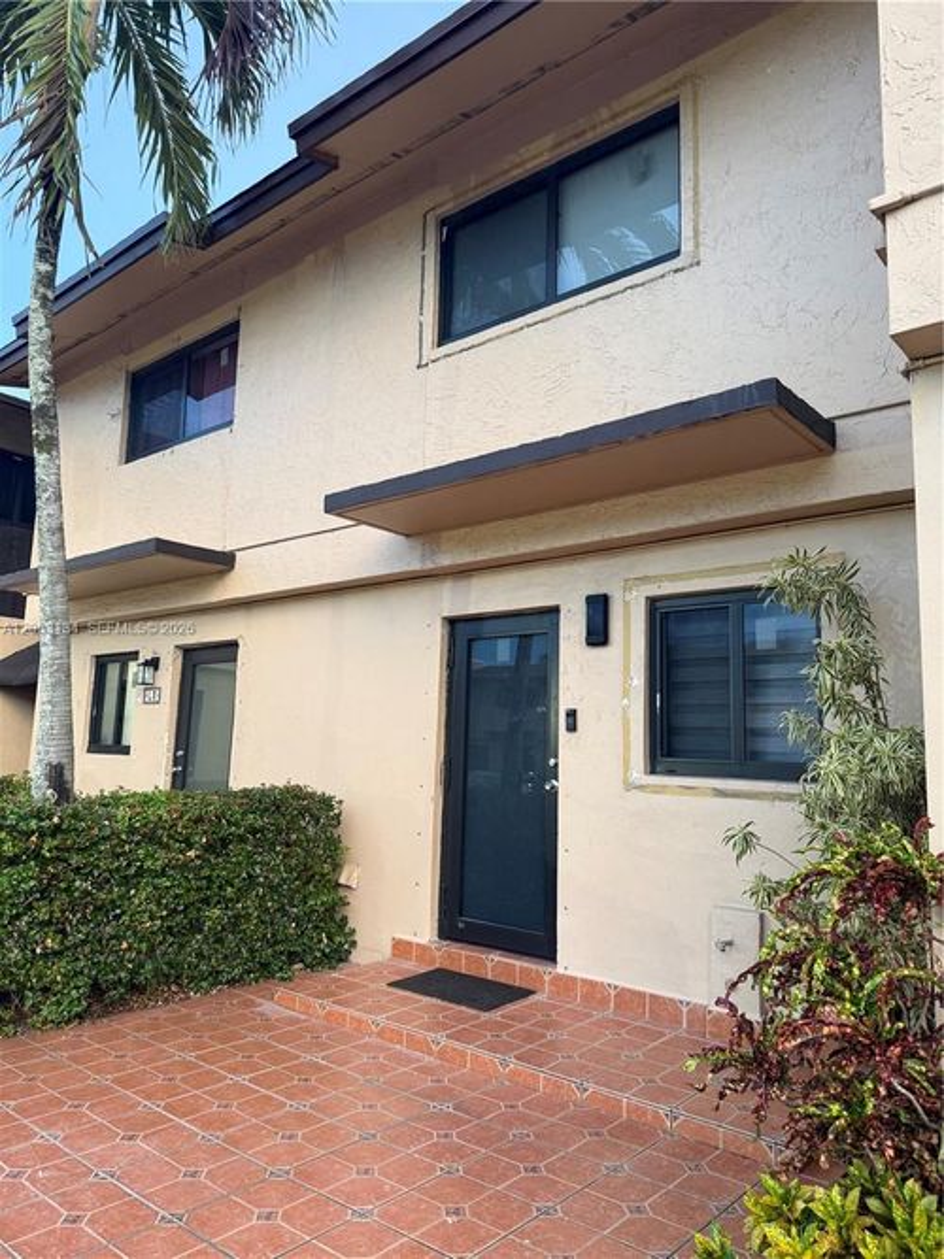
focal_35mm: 24
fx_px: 873
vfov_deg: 71.6
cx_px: 472
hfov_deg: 56.8
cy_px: 630
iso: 200
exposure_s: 1/60
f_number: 1.78
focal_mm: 6.76
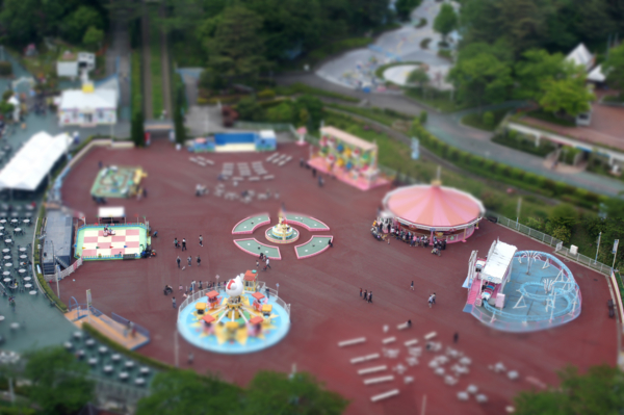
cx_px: 312
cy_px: 208
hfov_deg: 37.9
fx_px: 909
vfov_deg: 25.7
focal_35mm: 52
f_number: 10
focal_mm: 35
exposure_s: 1/160
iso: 200
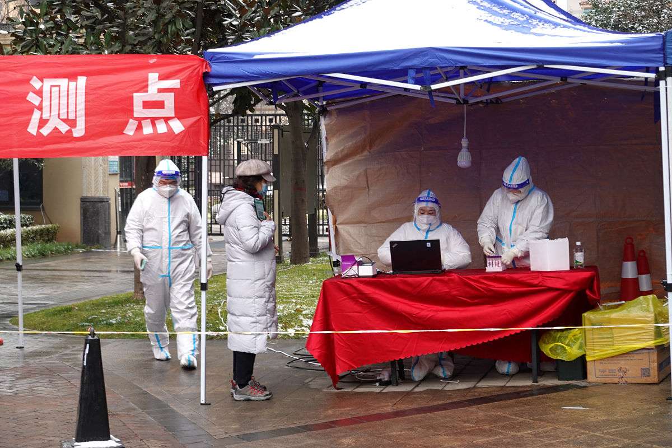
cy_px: 224
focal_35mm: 85
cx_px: 336
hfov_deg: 23.9
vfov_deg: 16.1
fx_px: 1587
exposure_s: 1/100
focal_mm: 31.46
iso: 125
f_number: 4
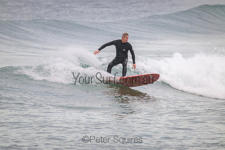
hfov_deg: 2.6
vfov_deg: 1.7
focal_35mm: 800
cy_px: 75
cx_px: 112
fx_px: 5001
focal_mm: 800
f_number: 11
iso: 4500
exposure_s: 1/800
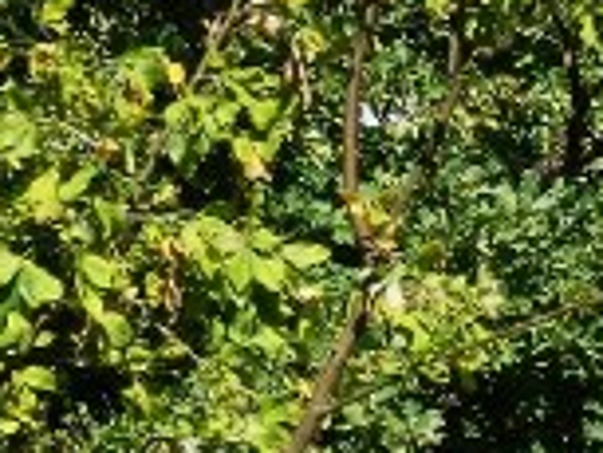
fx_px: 11663
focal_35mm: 669
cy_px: 555
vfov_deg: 2.2
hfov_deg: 2.9
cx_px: 1332
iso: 80
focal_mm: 22.9
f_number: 5.3
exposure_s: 1/250
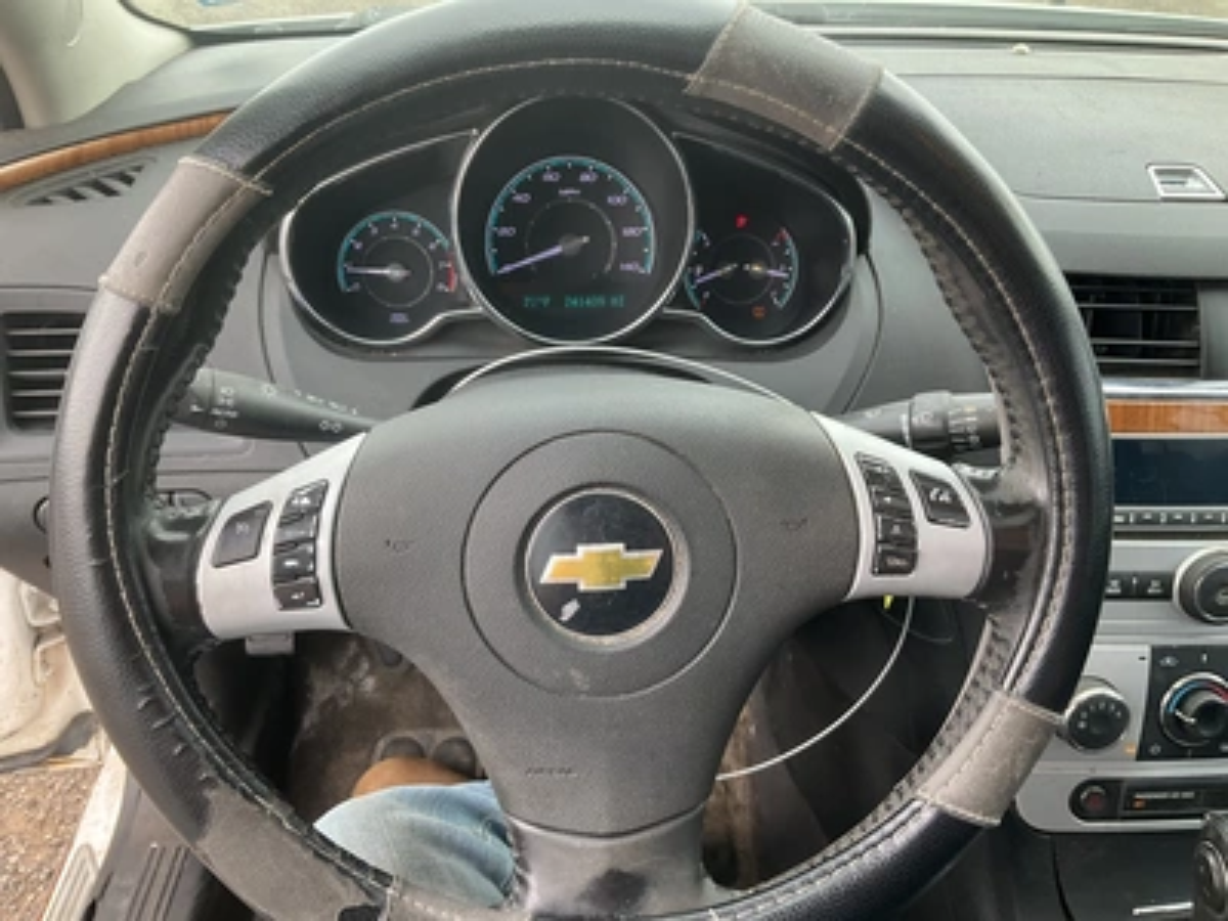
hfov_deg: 61.7
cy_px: 460
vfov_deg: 48.2
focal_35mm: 29
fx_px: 1029
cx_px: 614
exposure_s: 1/122
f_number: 1.8
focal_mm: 3
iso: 40
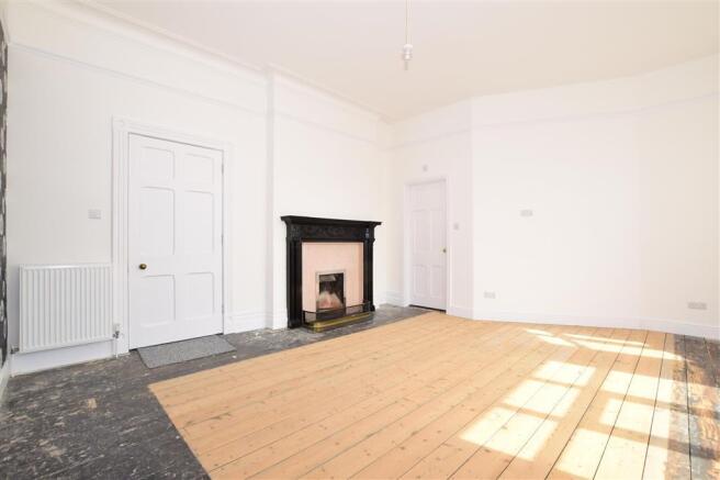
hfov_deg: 100.4
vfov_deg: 77.3
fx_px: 300
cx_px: 360
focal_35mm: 15
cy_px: 240
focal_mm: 10
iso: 400
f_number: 9
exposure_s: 1/200
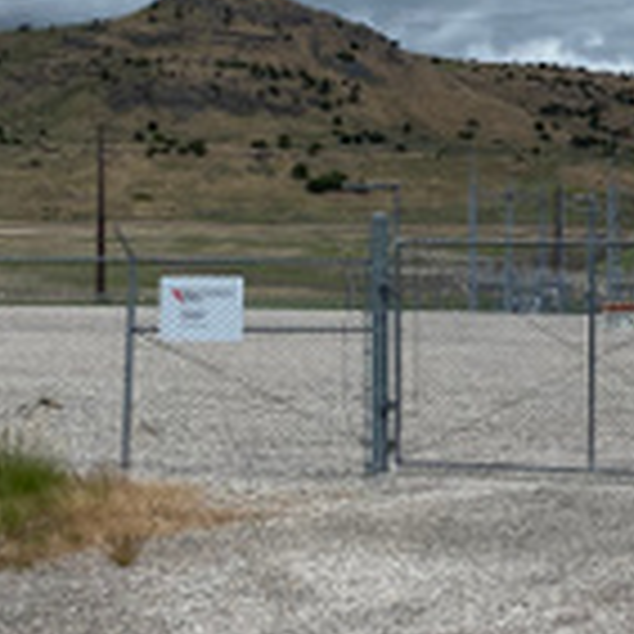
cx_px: 751
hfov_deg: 20.8
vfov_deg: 22.2
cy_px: 364
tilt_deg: -0.2
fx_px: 1616
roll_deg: -0.8
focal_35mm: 78
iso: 32
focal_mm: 4.25
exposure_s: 1/4115
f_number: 1.8
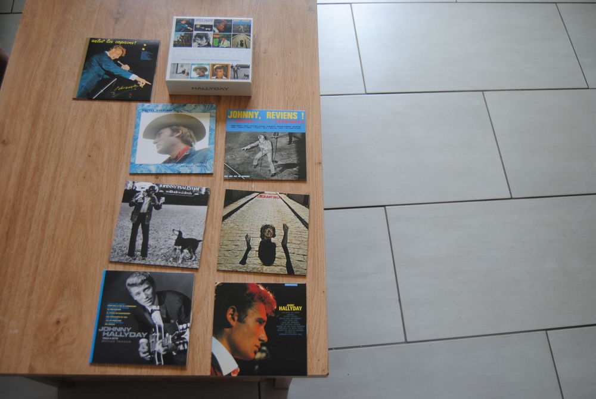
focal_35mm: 33
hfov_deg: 57.2
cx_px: 298
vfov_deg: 40.1
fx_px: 547
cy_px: 200
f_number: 3.5
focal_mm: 22
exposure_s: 1/50
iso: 200
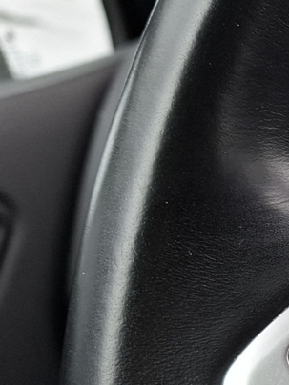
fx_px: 913
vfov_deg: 23.5
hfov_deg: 14.4
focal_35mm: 82
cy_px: 304
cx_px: 608
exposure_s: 1/130
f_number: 1.8
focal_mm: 5.54
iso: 50
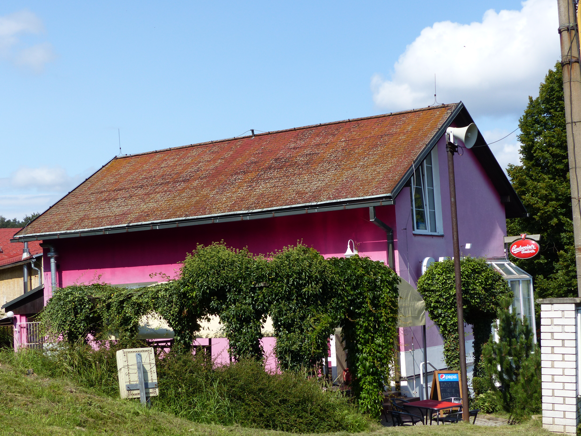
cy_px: 218
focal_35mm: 59
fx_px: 990
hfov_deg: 32.7
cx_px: 290
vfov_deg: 24.8
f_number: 4
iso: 100
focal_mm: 10.5
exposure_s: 1/1000
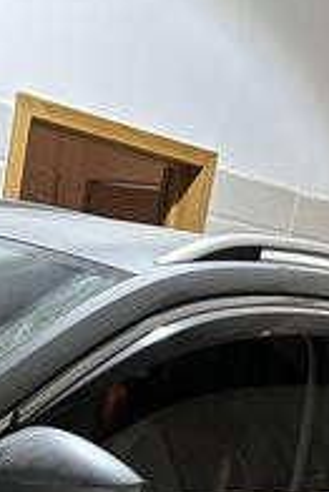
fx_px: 1136
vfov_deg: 22.9
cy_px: 556
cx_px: 88
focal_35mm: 83
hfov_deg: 16.4
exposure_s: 1/50
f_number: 1.78
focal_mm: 6.86
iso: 500
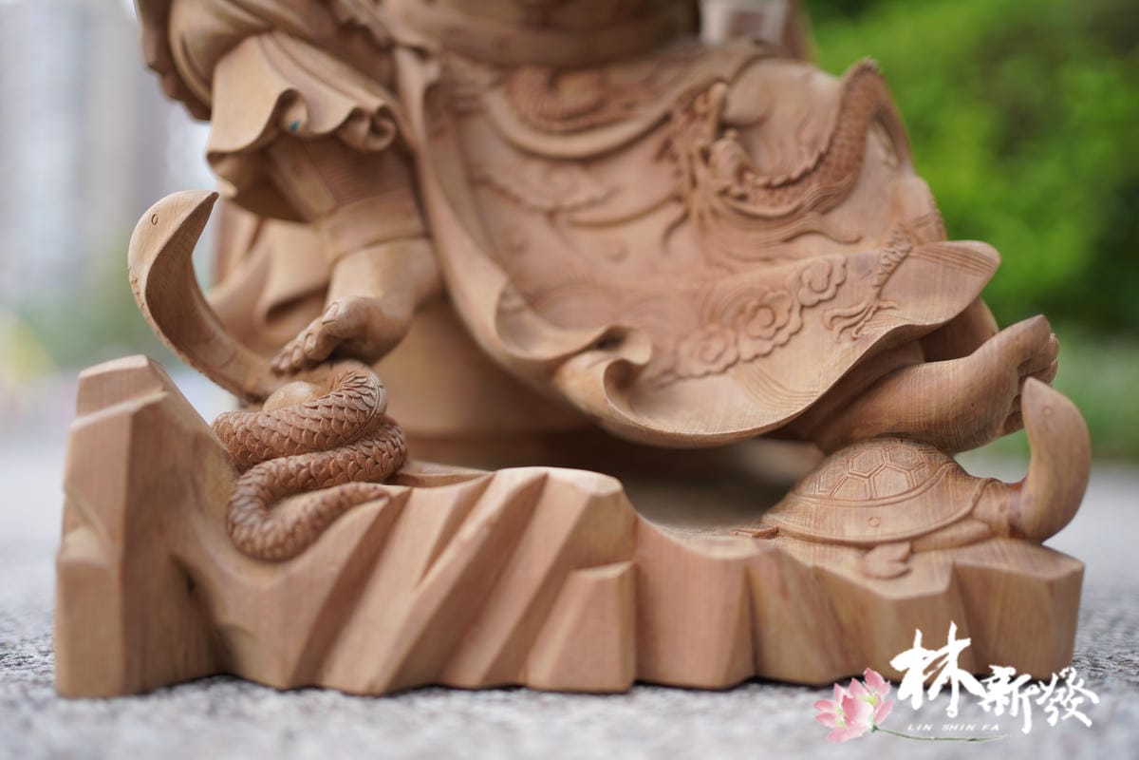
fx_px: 1107
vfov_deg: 37.9
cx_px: 570
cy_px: 380
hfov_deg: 54.4
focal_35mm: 35
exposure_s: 1/500
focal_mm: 35
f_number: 2.2
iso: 100
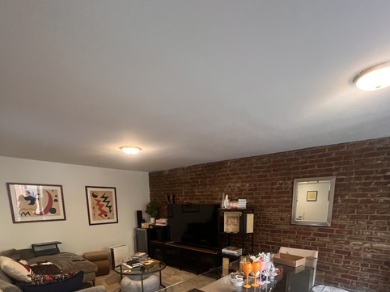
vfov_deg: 63.5
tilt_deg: -10.9
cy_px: 245
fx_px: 203
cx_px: 199
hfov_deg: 87.8
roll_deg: +0.2
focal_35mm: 18
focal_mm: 1.57
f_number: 1.8
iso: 640
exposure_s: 1/60
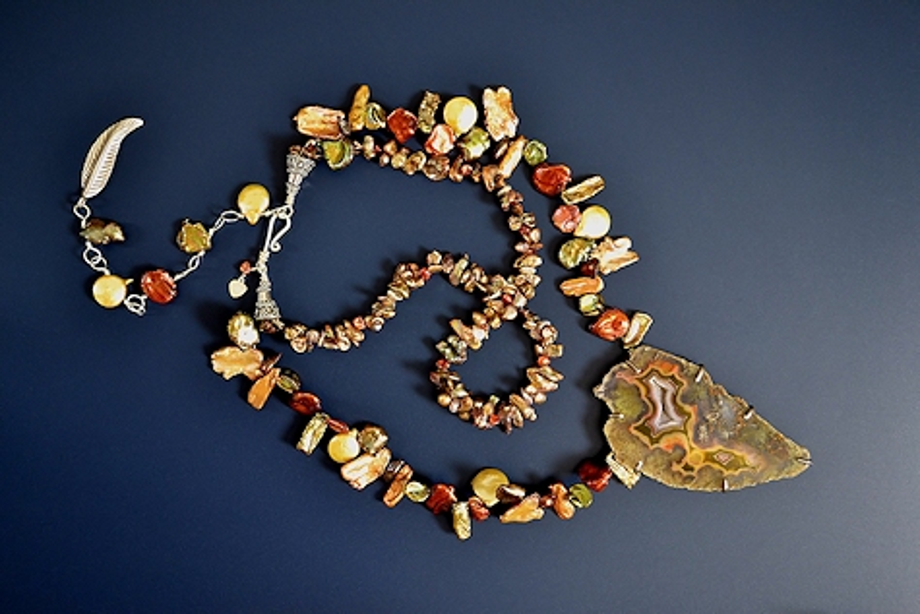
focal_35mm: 45
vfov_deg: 29.9
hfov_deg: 43.6
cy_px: 307
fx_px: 1150
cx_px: 460
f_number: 4.5
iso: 800
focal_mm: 30
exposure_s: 1/4
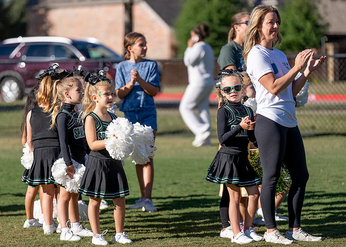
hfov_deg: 11.5
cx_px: 135
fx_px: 1716
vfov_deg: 8.2
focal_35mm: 175
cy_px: 141
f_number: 2.8
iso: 100
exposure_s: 1/1600
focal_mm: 145
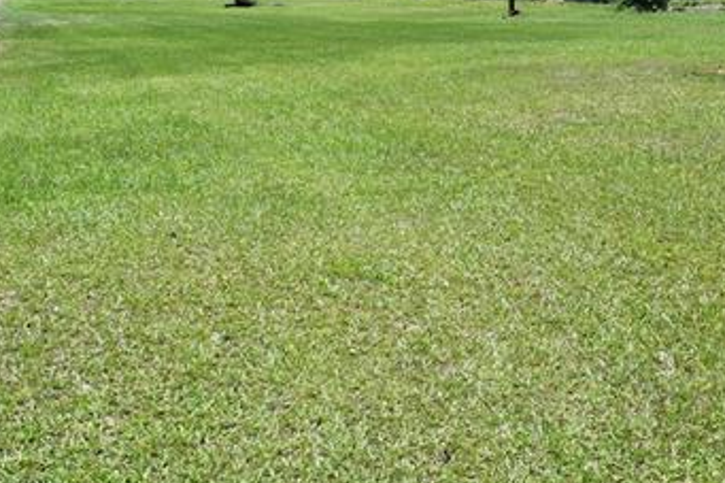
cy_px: 51
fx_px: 1248
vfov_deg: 21.4
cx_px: 498
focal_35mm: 62
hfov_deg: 32.1
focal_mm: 22
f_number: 8
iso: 110
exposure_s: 1/250
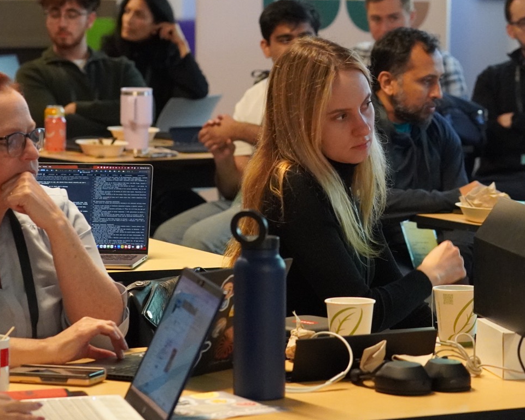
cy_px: 103
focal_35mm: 198
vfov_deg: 7.8
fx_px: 3075
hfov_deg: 9.8
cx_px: 285
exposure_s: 1/160
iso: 5000
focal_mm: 75
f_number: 4
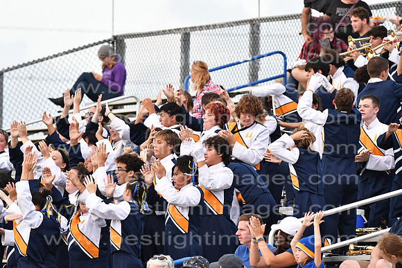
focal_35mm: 450
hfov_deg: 4.6
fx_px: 5026
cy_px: 134
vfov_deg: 3.1
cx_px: 201
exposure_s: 1/800
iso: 3200
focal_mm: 300
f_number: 5.6
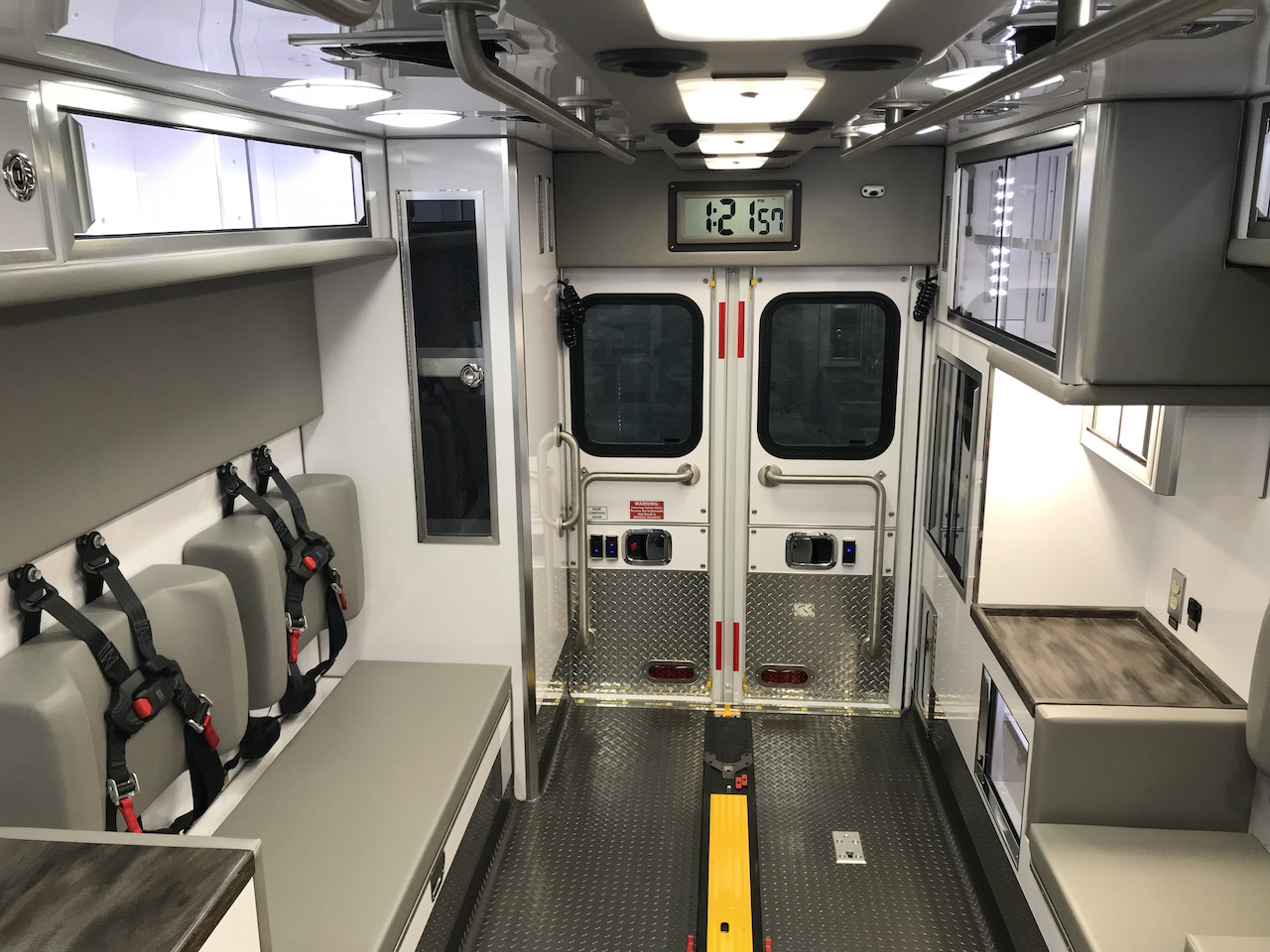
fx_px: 1027
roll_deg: -1.3
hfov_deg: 63.4
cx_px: 635
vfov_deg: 49.7
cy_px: 476
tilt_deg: -13.8
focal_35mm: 28
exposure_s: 1/120
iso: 40
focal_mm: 3.99
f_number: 1.8
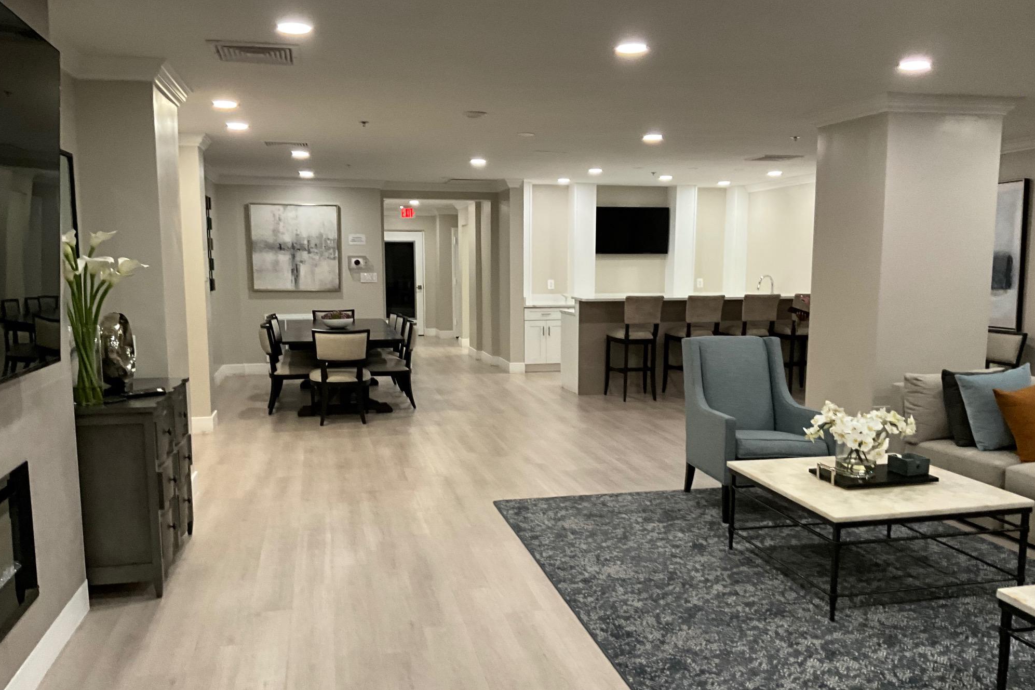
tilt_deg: -5.4
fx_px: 891
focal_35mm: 31
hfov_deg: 60.3
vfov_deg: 42.3
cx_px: 519
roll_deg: -0.2
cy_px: 382
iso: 160
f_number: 1.8
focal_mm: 3
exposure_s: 1/60
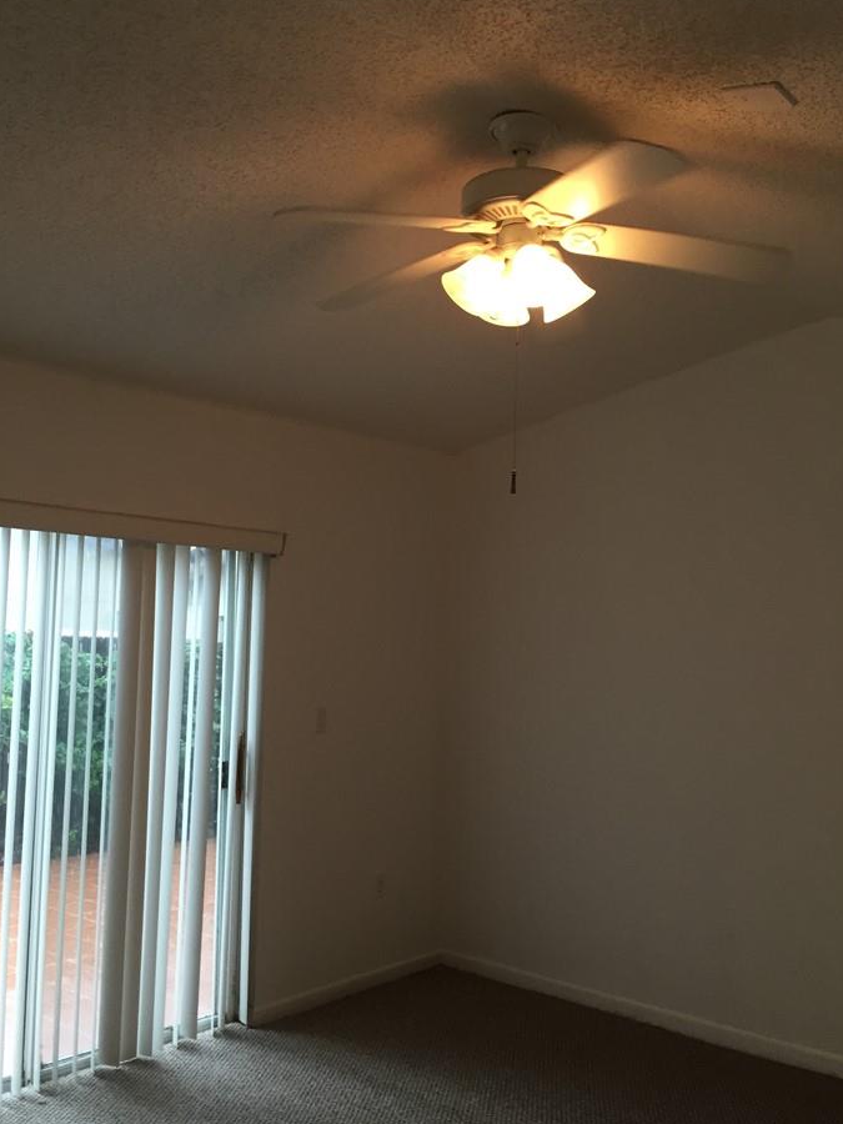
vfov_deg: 55.4
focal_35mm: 33
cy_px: 571
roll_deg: -1.1
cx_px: 376
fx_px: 1072
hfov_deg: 42.9
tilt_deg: +4.0
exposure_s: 1/30
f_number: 2.2
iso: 40
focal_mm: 4.15
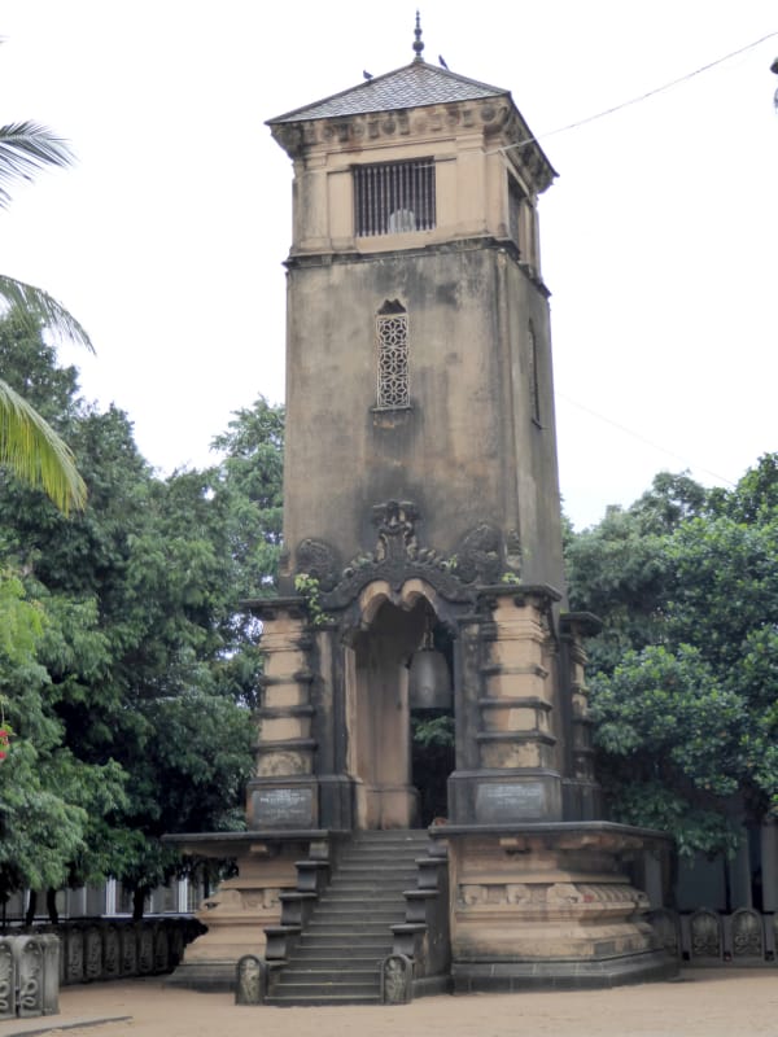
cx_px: 389
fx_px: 2248
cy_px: 518
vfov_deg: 26.0
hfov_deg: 19.6
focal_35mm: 75
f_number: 4.5
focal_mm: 12.5
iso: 160
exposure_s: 1/100
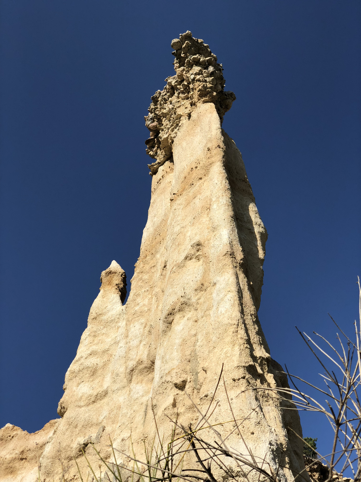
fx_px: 723
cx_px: 180
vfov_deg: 36.8
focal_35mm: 52
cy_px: 241
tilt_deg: +50.4
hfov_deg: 28.0
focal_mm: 6
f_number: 2.4
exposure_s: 1/1548
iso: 16
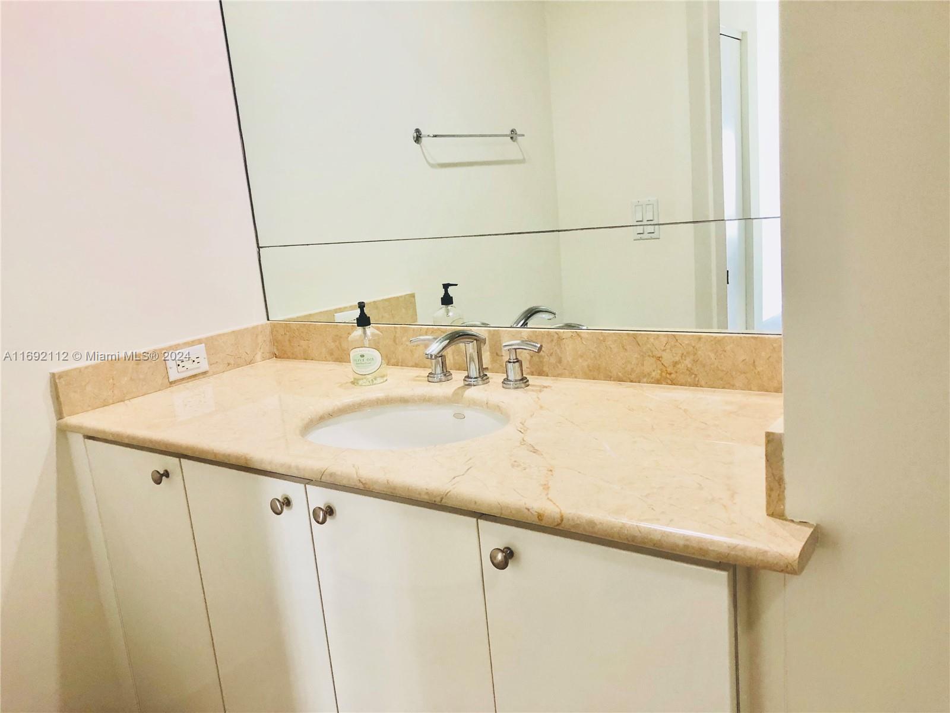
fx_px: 768
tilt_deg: -13.5
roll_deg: +5.7
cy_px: 356
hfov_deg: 63.4
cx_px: 475
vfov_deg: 49.7
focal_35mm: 28
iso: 40
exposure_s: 1/15
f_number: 1.8
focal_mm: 3.99
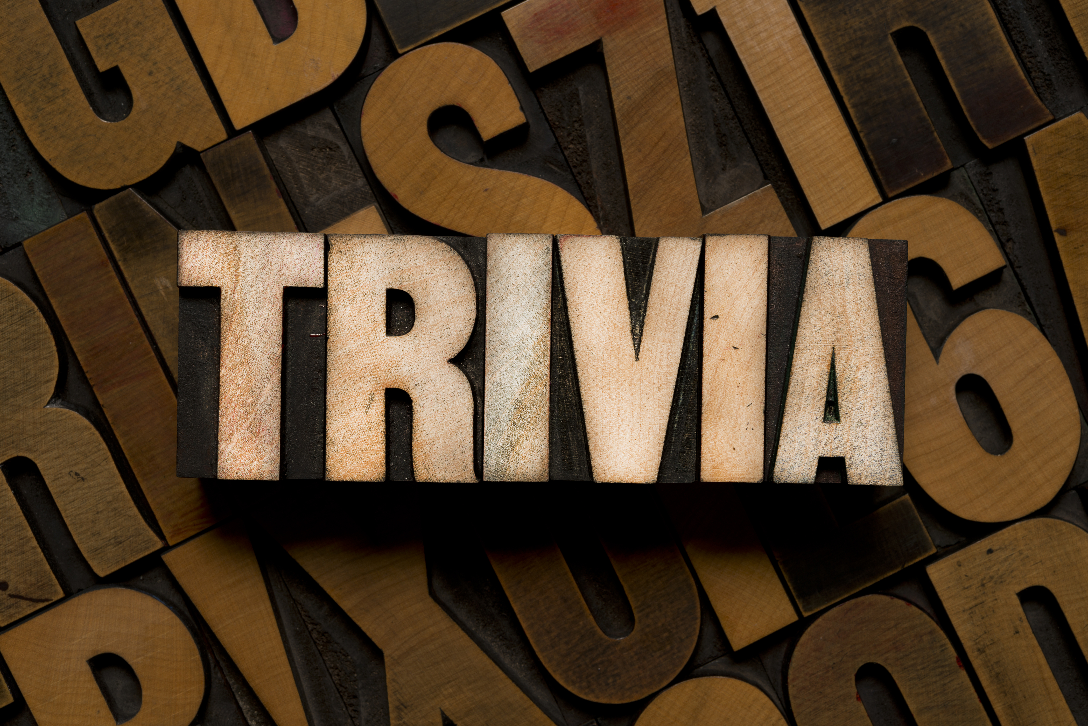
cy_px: 363
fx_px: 1814
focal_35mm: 60
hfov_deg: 33.4
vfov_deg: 22.6
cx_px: 544
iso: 100
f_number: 16
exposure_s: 1/100
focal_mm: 60
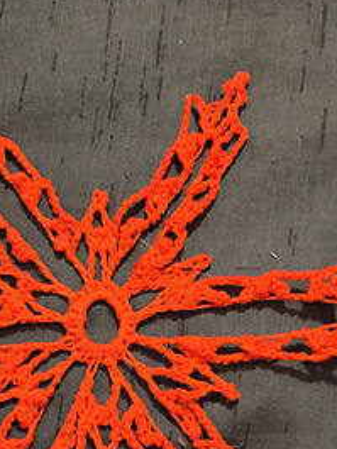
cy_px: 344
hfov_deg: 20.9
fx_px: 908
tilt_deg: -66.5
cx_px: 107
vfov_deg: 27.3
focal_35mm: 70
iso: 250
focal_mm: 4.15
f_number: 2.2
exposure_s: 1/15
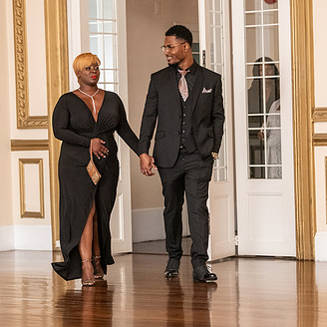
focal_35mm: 158
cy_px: 157
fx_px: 1689
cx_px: 200
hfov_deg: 11.1
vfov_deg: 11.1
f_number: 2.8
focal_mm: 105
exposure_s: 1/500
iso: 3200
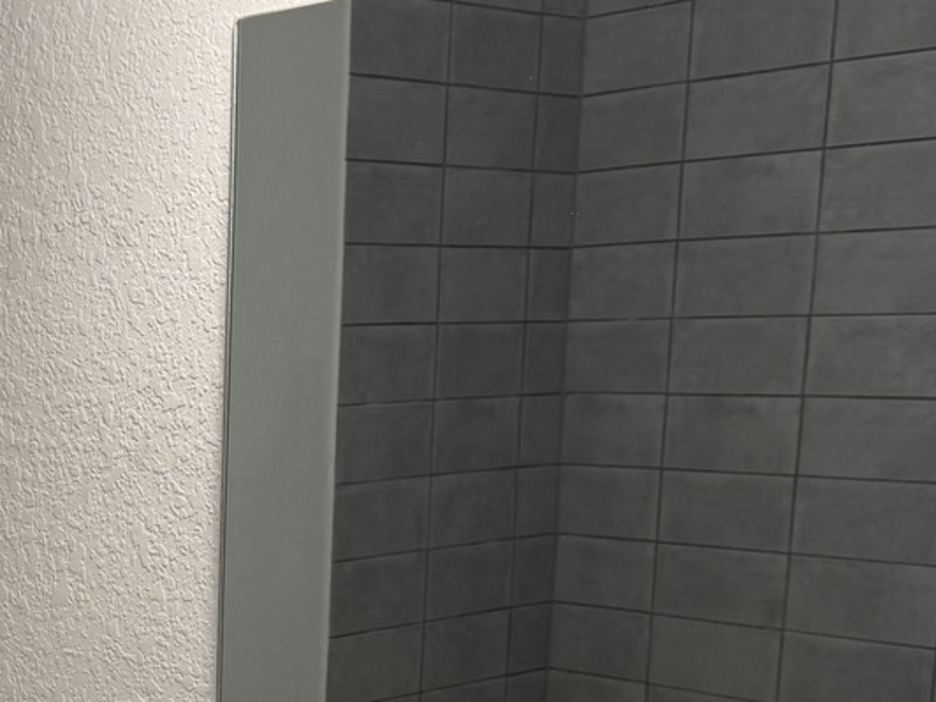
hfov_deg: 27.5
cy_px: 792
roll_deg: +1.0
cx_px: -74
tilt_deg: -13.1
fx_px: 1758
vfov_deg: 21.3
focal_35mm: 65
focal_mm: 6.76
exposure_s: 1/120
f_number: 1.78
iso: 125
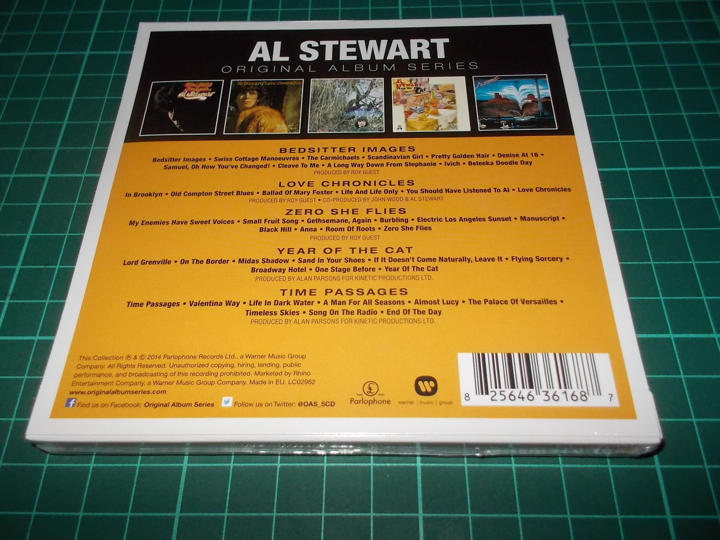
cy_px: 270
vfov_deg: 48.2
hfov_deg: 61.7
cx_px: 360
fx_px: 603
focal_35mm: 29
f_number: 3.3
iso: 200
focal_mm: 4.1
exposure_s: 1/30
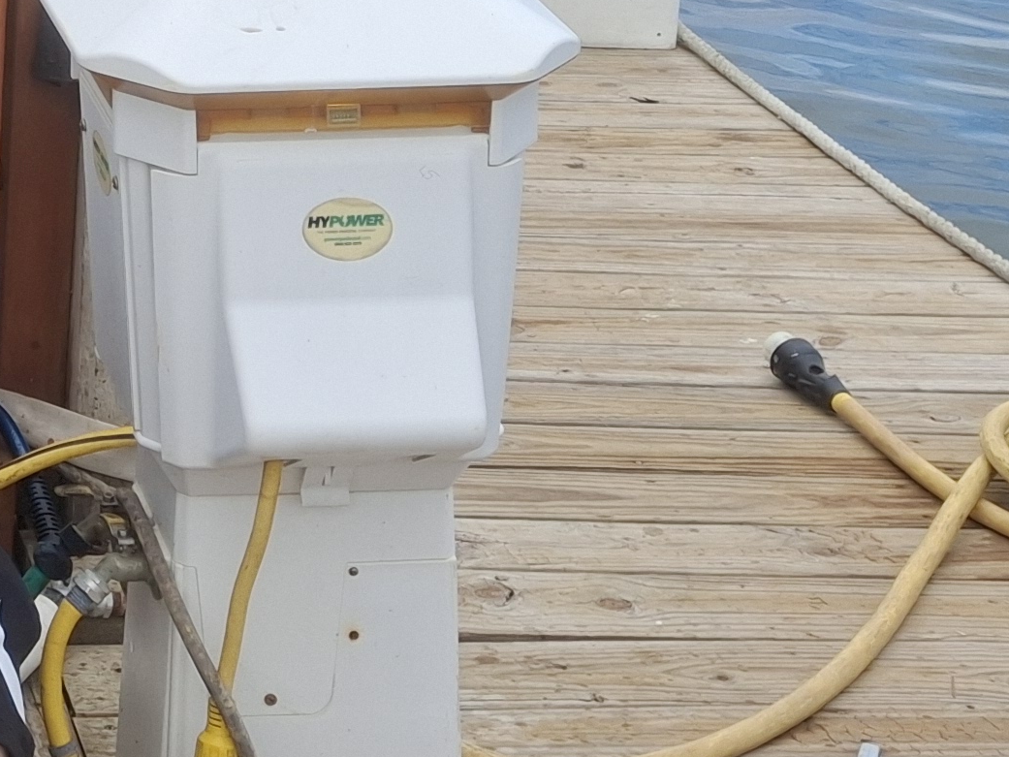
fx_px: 2857
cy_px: -330
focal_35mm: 98
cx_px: -625
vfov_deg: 14.2
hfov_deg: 17.4
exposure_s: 1/754
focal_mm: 4.69
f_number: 1.8
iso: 25
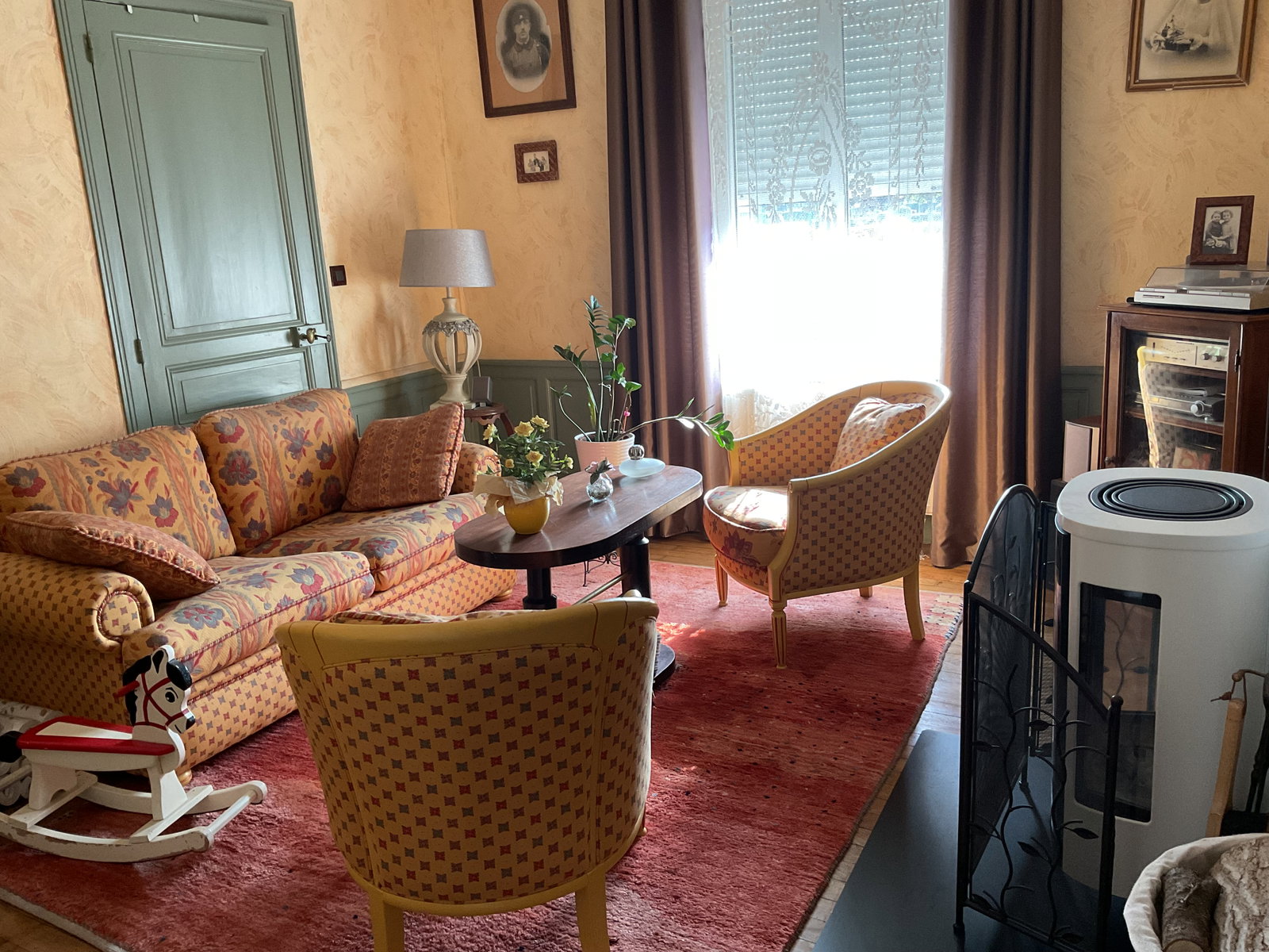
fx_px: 1063
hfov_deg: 61.7
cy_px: 476
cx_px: 634
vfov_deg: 48.2
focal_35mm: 29
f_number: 1.8
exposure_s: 1/60
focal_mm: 3
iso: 100
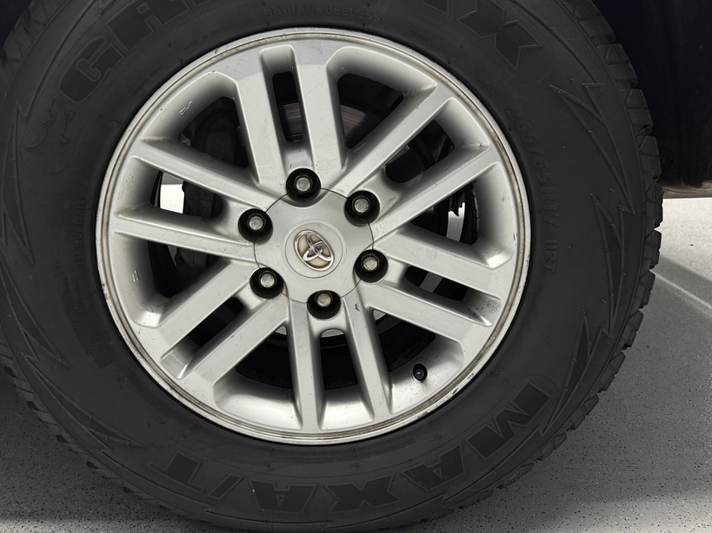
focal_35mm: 30
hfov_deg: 59.8
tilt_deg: -12.0
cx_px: 318
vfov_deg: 46.5
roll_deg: +0.9
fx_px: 617
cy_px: 214
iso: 160
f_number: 1.78
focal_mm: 6.76
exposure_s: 1/50
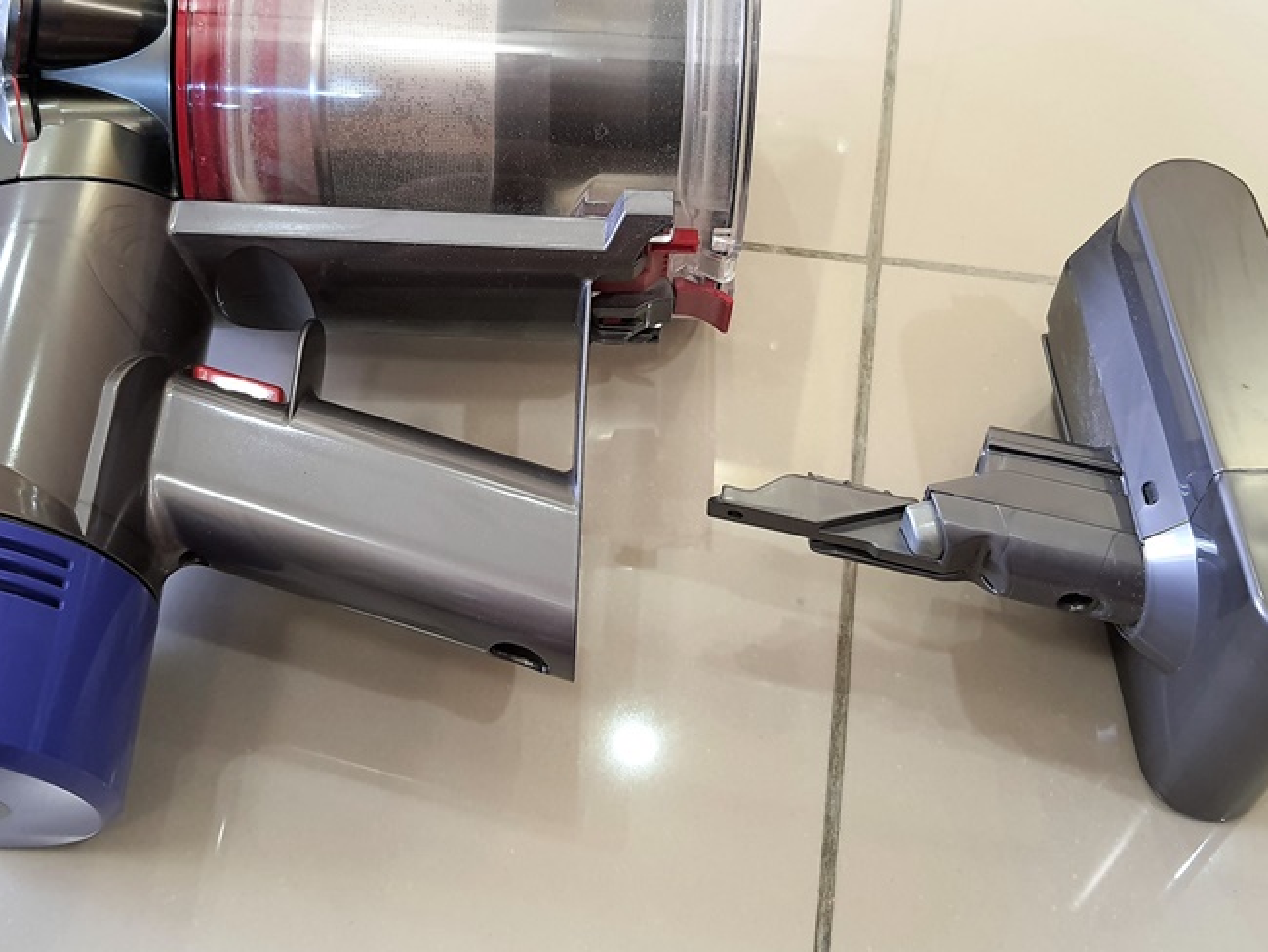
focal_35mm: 40
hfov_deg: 46.7
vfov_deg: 35.7
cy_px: 326
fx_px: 1466
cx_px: 577
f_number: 1.7
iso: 250
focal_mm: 4.32
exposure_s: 1/40
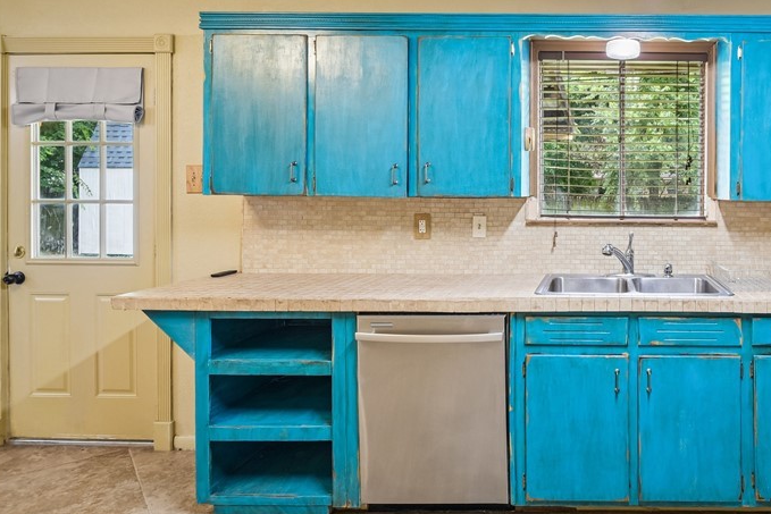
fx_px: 514
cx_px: 605
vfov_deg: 52.2
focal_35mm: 24
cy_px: 171
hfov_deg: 67.5
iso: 400
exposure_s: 1/4
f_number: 8
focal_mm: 10
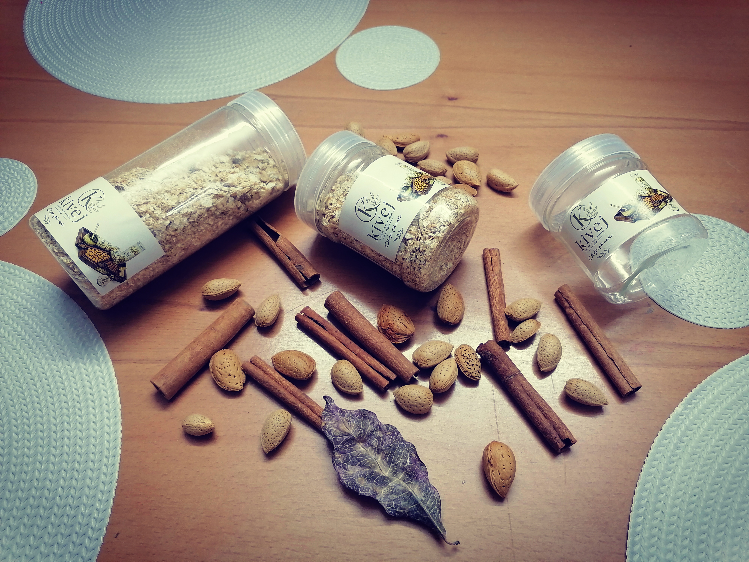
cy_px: 281
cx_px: 374
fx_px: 584
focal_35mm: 27
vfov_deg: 51.4
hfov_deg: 65.3
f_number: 1.8
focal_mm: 5.3
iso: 100
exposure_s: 1/33.3
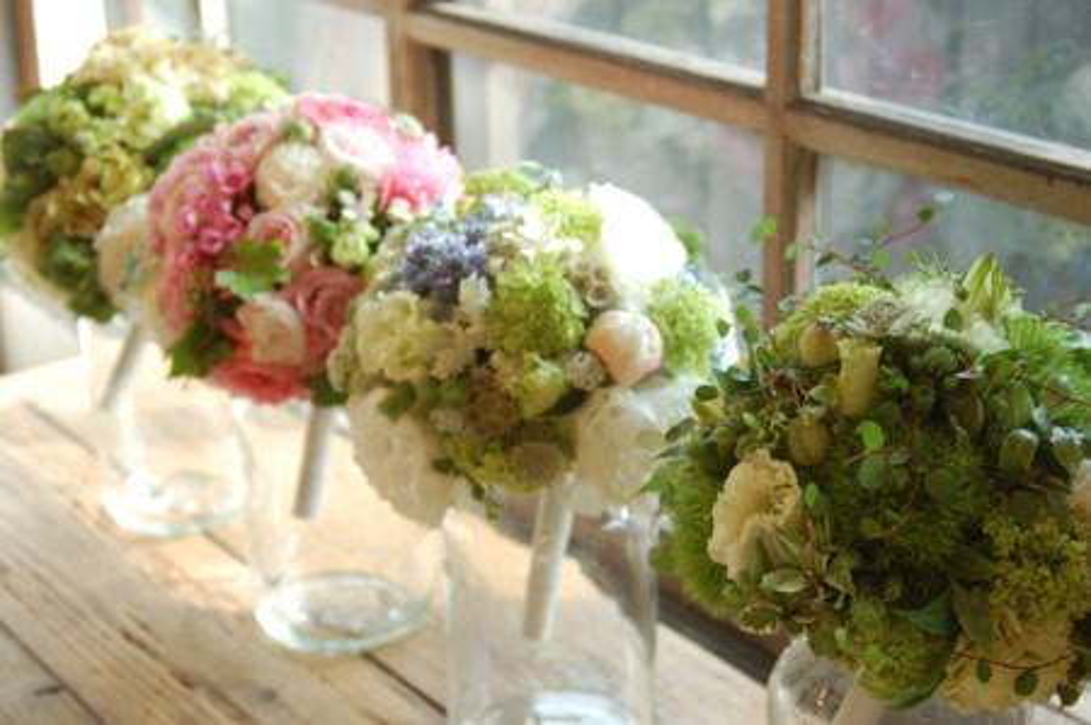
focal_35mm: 66
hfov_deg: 30.5
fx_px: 1998
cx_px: 546
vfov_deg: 20.6
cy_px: 362
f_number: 4
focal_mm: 44
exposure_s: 1/60
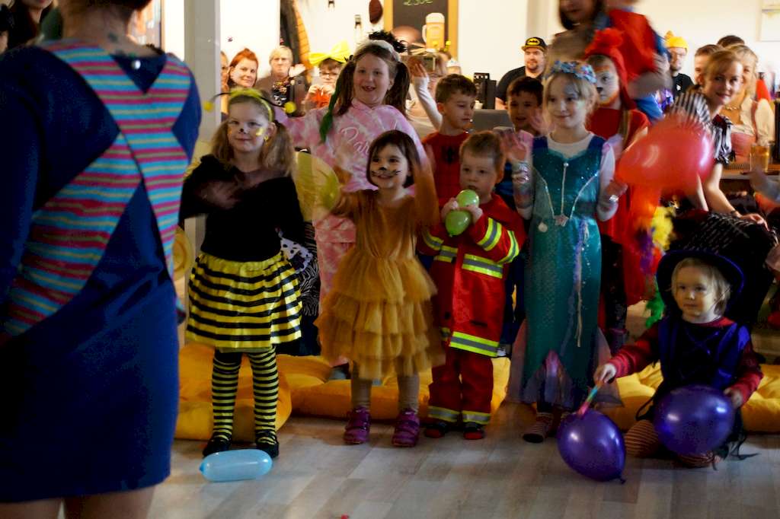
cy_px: 260
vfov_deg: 18.2
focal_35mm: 75
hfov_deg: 27.0
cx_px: 390
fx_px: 1624
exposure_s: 1/10
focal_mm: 50
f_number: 5
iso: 3200
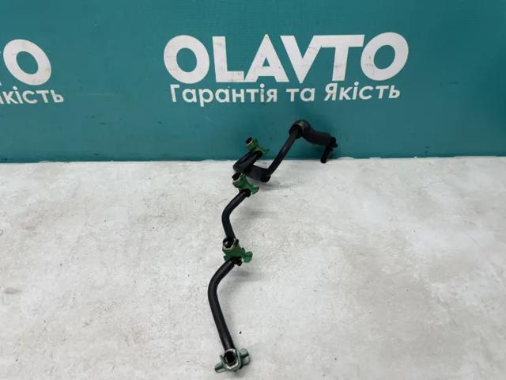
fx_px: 380
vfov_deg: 53.1
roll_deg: +3.0
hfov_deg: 67.3
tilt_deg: -37.9
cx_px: 253
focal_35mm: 26
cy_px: 190
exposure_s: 1/100
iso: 64
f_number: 1.6
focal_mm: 4.2
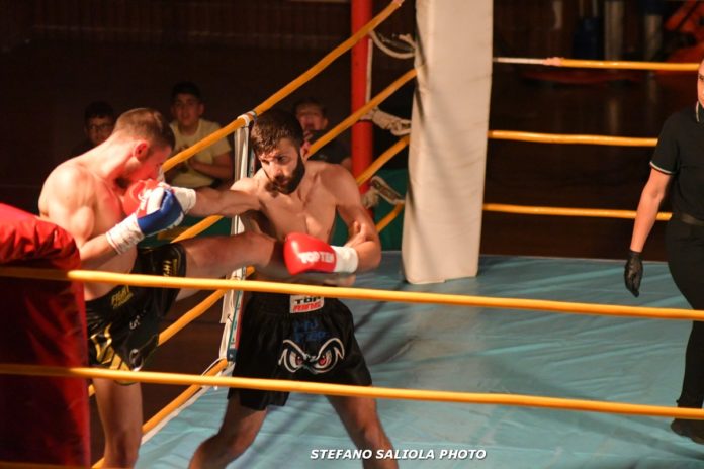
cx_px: 352
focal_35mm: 232
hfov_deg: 8.9
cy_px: 234
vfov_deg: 5.9
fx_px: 4537
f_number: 4.5
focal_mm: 155
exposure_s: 1/400
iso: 8000
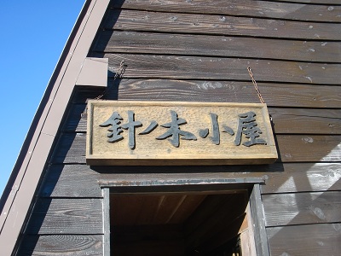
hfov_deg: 49.0
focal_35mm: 38
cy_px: 128
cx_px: 170
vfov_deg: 37.7
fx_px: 374
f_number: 3.9
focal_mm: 6.66
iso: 64
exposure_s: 1/160
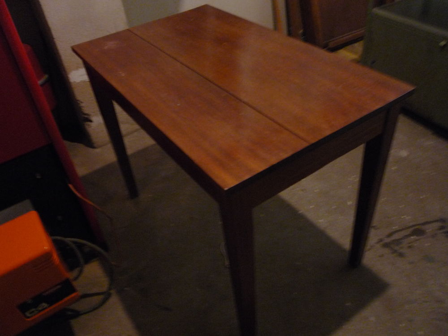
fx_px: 388
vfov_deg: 46.8
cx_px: 224
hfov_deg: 60.0
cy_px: 168
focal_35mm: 30
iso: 400
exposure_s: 1/4
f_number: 3.3
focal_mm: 5.2
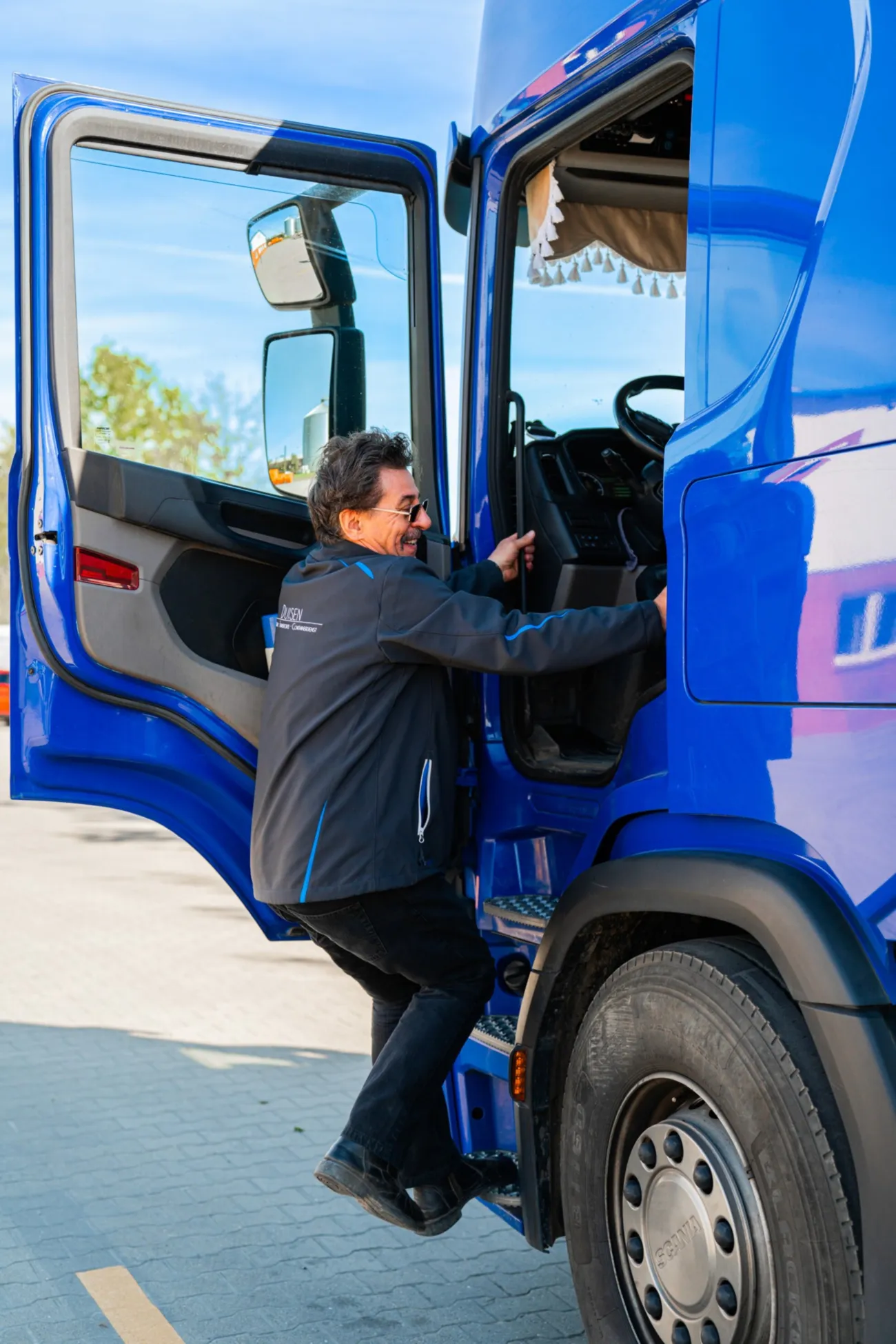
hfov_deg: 27.0
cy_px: 672
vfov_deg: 39.6
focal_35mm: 50
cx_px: 448
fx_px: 1866
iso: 250
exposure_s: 1/1000
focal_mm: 50
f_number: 2.8
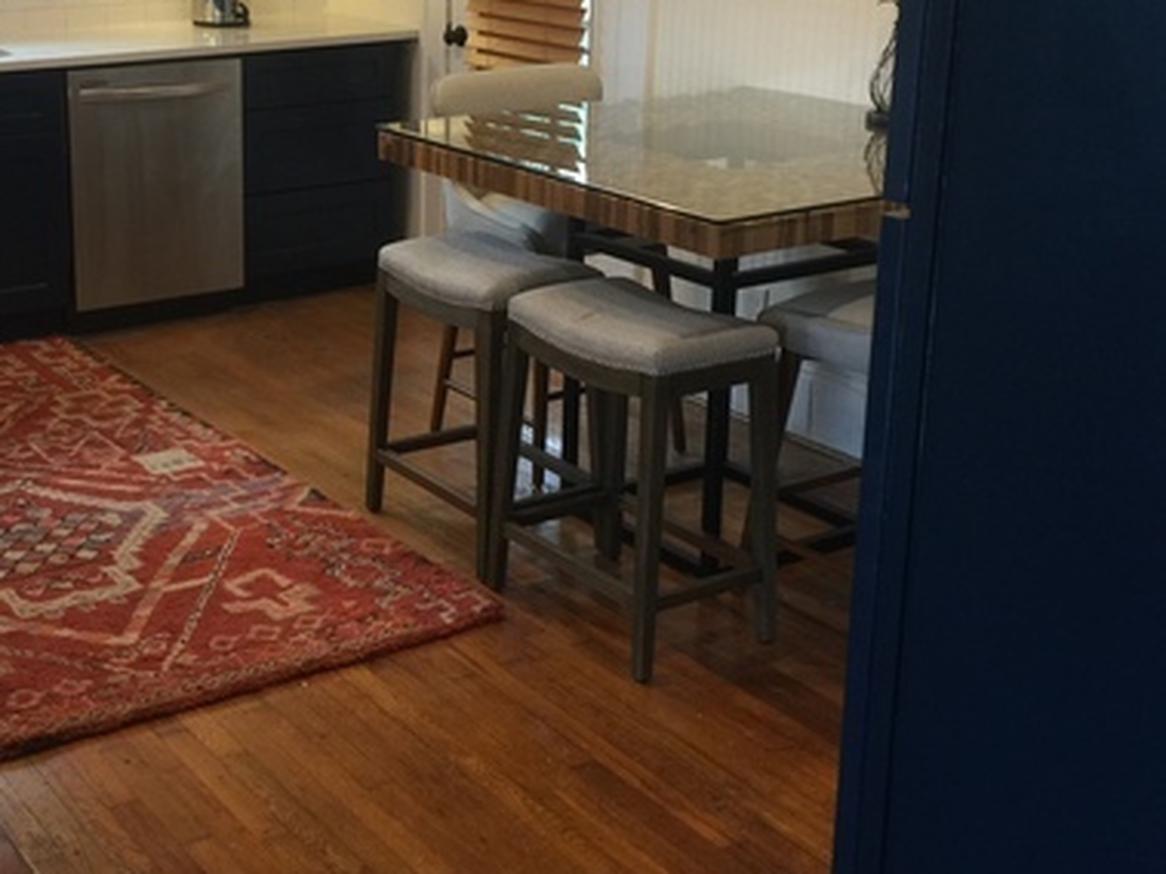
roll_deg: -1.7
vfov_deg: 28.3
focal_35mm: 51
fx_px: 1717
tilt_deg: -14.7
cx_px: 315
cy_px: 280
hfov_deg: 36.8
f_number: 2.2
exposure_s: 1/15
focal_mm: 4.15
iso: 50
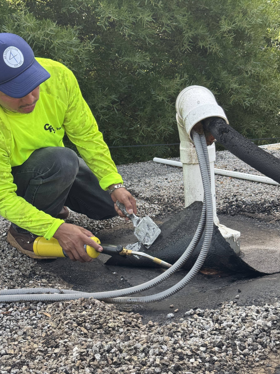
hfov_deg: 27.0
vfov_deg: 35.5
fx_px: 582
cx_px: 147
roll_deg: +3.1
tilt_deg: -13.8
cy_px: 188
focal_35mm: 54
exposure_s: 1/664
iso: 64
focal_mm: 6.76
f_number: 1.78
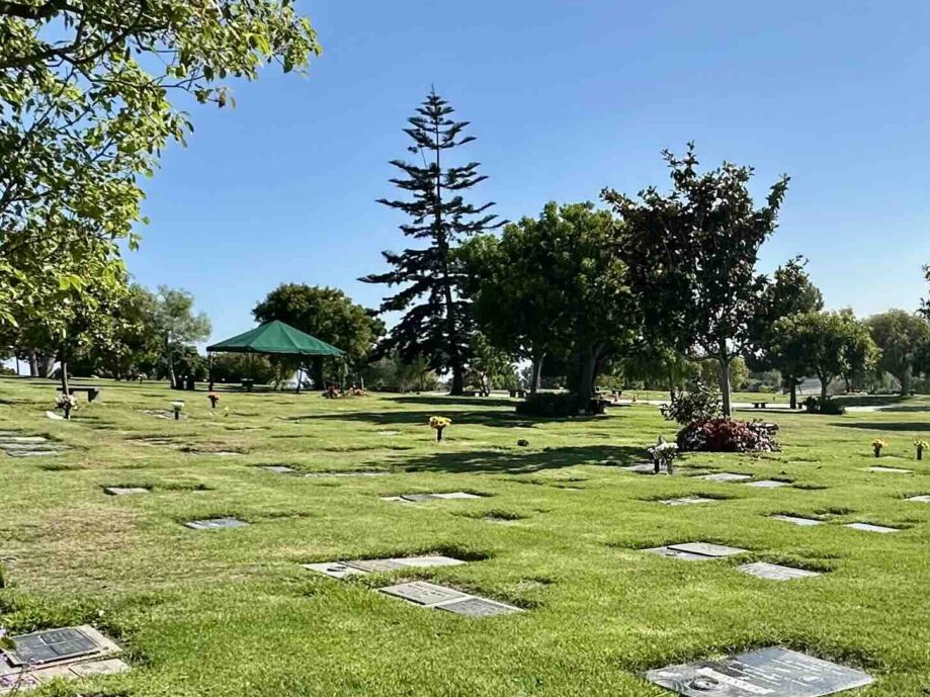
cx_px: 739
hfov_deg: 45.5
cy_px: 463
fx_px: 1048
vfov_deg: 36.4
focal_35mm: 39
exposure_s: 1/2304
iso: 50
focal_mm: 2.22
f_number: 2.2
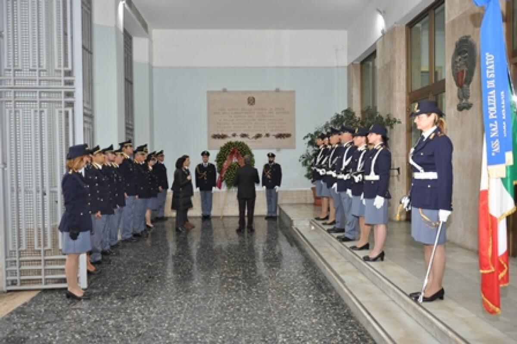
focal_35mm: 27
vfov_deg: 47.9
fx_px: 387
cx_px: 258
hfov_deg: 67.4
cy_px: 172
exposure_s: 1/60
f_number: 4
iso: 800
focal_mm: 18
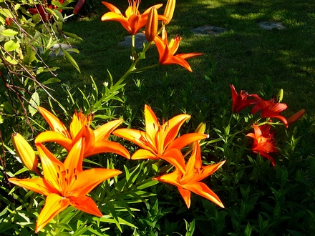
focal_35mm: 35
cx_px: 158
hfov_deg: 52.6
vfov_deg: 40.7
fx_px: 318
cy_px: 118
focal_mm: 5.2
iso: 80
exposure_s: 1/500
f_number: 2.8
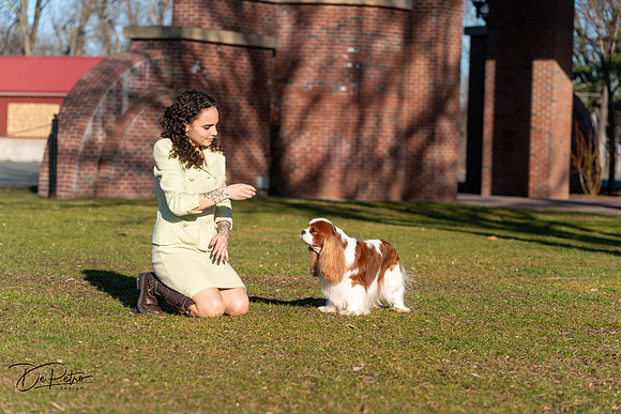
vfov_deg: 13.8
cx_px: 310
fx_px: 1708
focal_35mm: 99
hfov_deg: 20.6
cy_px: 207
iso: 100
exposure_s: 1/1000
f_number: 4.5
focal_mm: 99
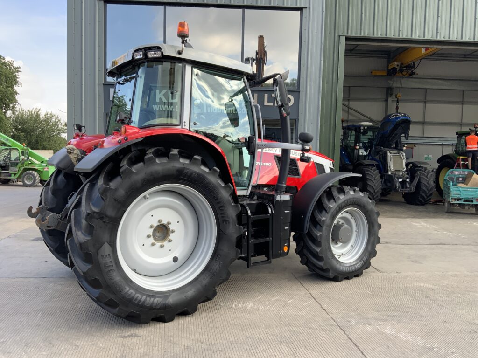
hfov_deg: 61.7
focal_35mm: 29
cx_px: 239
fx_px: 400
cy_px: 179
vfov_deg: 48.2
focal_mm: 3
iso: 16
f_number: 1.8
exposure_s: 1/302
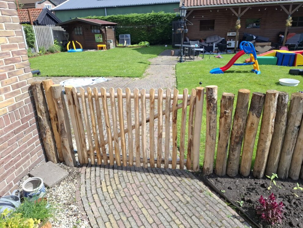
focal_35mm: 23
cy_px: 114
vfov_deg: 58.9
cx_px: 152
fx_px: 201
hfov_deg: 73.9
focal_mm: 5.54
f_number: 1.8
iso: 50
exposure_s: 1/1280
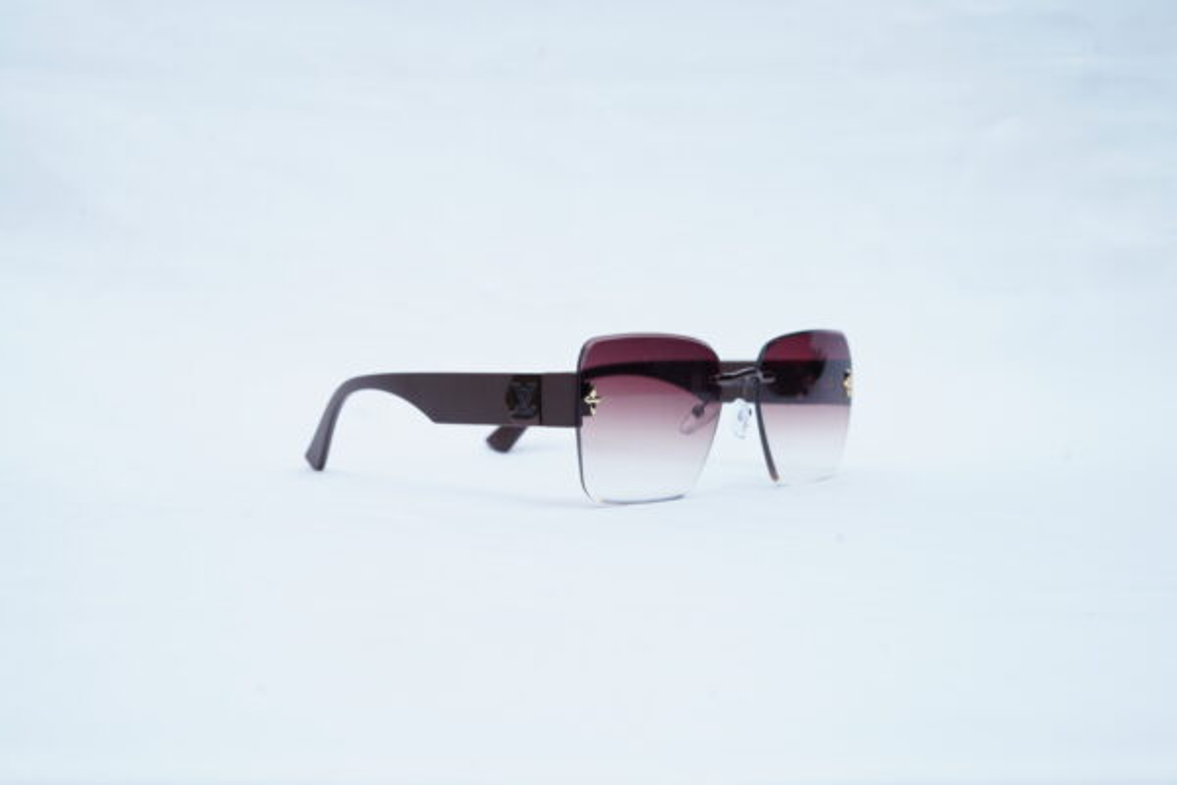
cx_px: 588
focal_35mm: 50
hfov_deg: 39.6
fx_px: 1635
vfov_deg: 27.0
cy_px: 392
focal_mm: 50
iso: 200
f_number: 9
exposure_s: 1/160
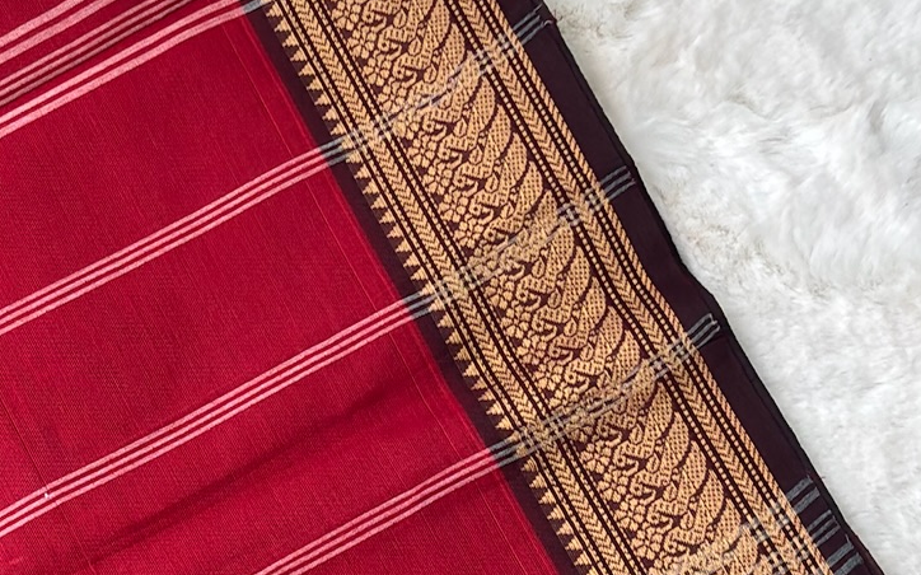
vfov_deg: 8.9
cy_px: 468
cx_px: 139
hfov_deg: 14.1
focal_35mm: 147
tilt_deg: -74.1
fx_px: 3689
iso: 40
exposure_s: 1/100
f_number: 1.6
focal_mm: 5.96
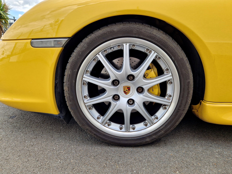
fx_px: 154
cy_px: 87
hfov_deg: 73.9
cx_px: 116
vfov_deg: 58.9
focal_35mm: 23
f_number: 1.8
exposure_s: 1/292
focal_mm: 5.4
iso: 50
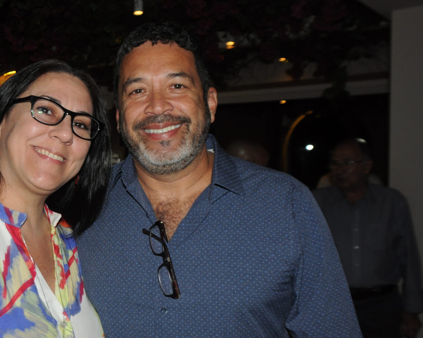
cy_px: 187
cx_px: 95
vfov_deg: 30.8
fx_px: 613
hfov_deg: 36.9
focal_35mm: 49
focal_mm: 22
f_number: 4
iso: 800
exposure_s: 1/60
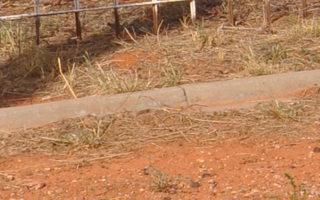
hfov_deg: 6.8
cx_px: 782
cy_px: -179
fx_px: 2537
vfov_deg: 4.5
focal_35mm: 291
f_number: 11
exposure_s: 1/500
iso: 200
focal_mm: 25
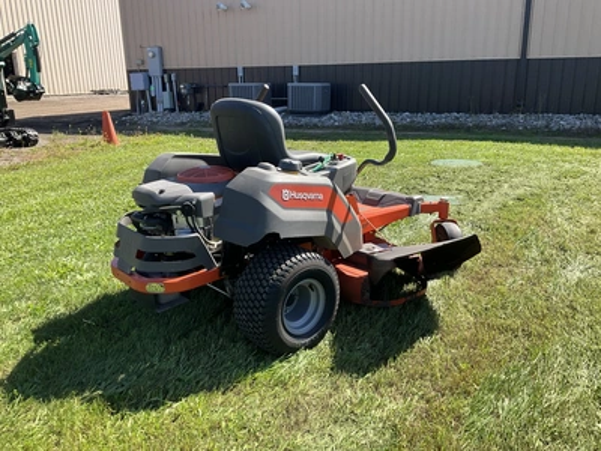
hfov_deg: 61.7
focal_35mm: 29
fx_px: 503
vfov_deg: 48.2
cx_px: 300
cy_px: 226
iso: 25
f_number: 1.8
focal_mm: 3
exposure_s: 1/627
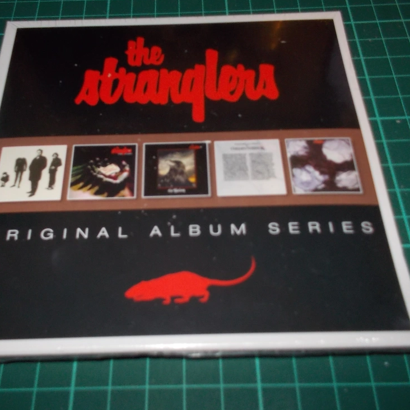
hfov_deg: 47.1
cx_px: 184
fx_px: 469
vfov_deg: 47.2
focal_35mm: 35
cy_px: 203
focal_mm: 4.1
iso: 200
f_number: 3.3
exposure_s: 1/30
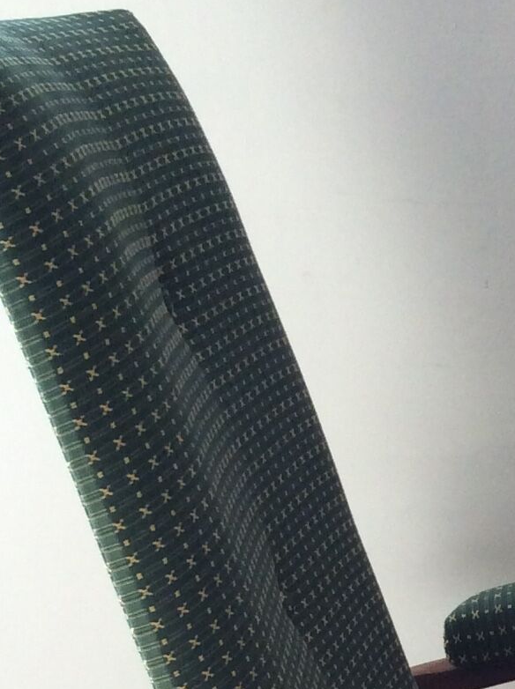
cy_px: 897
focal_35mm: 106
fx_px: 2108
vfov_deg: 17.4
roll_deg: -2.1
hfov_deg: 13.5
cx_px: 656
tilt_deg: -24.3
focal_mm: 3.3
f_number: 2.4
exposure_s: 1/100
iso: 50
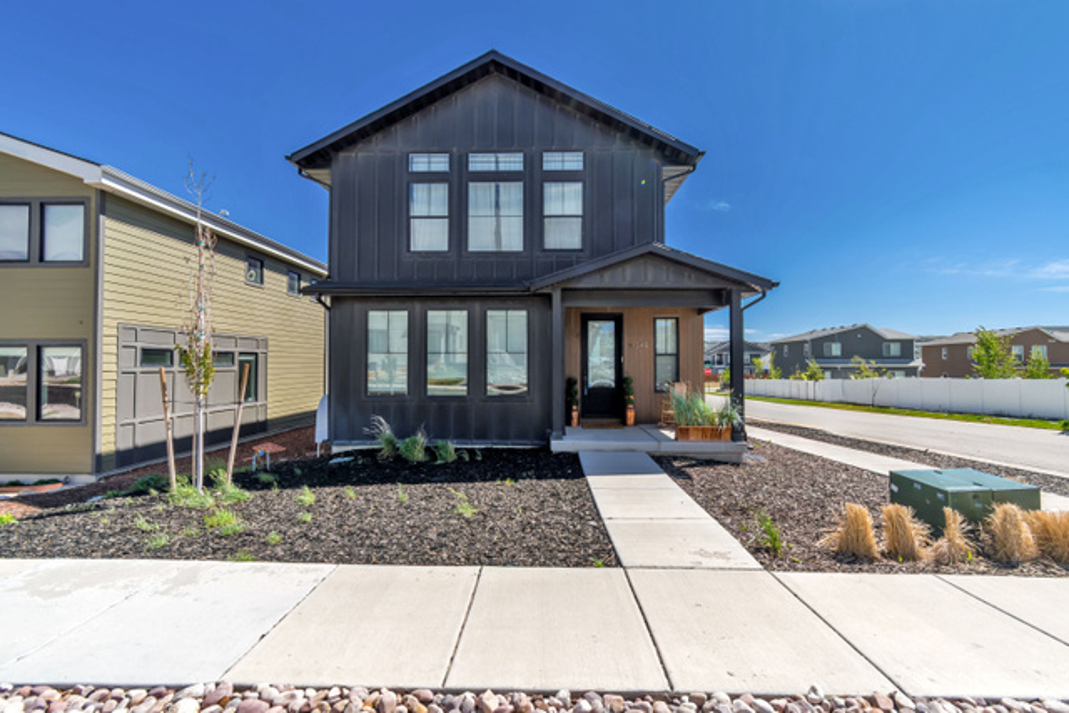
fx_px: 445
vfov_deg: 77.4
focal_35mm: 15
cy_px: 356
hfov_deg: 100.4
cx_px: 534
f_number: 4.5
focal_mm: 10
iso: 100
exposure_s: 1/1000
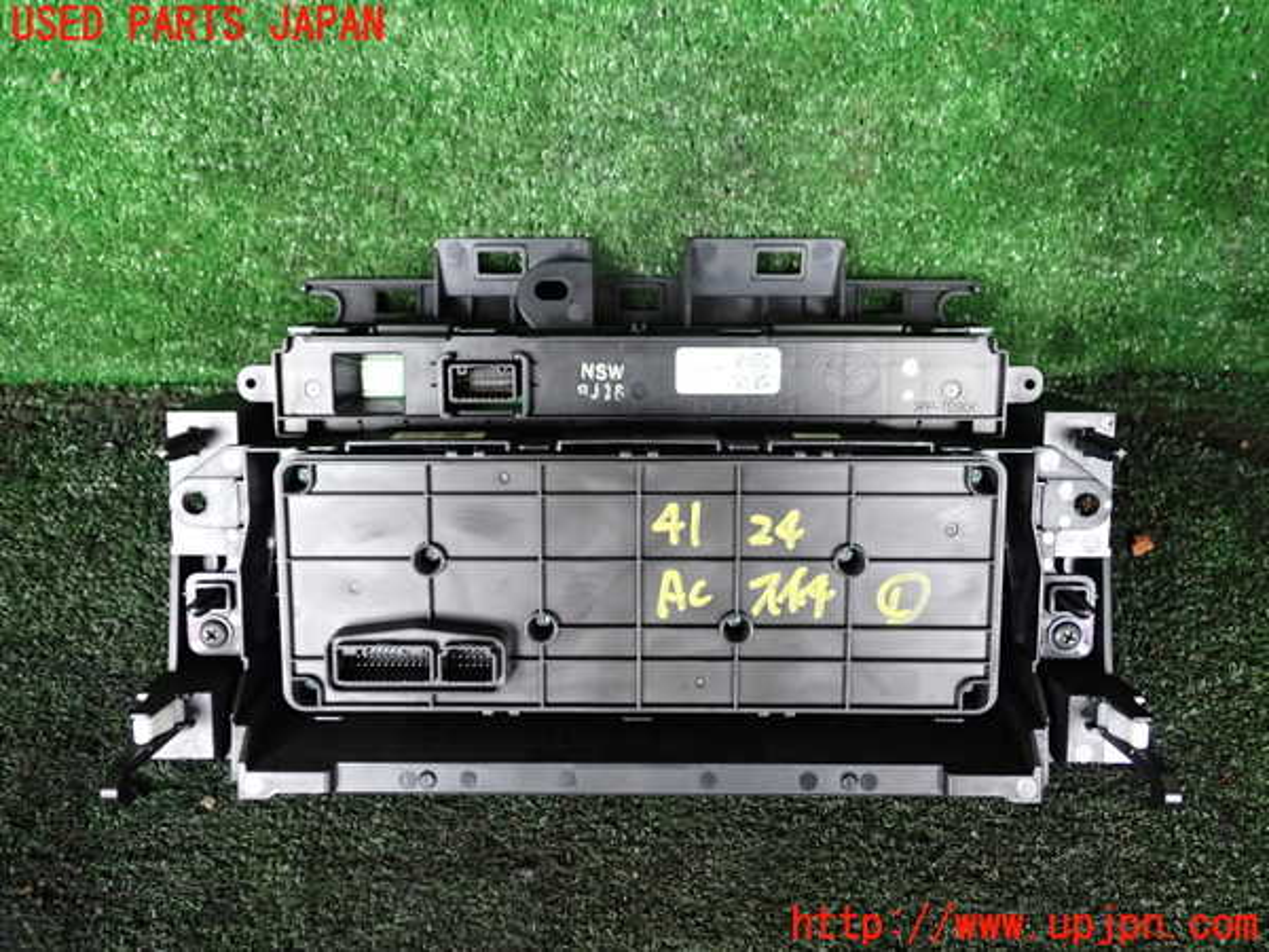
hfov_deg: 60.0
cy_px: 476
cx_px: 634
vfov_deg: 46.8
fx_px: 1100
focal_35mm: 30
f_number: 2.3
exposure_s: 1/30
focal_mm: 5.4
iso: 320
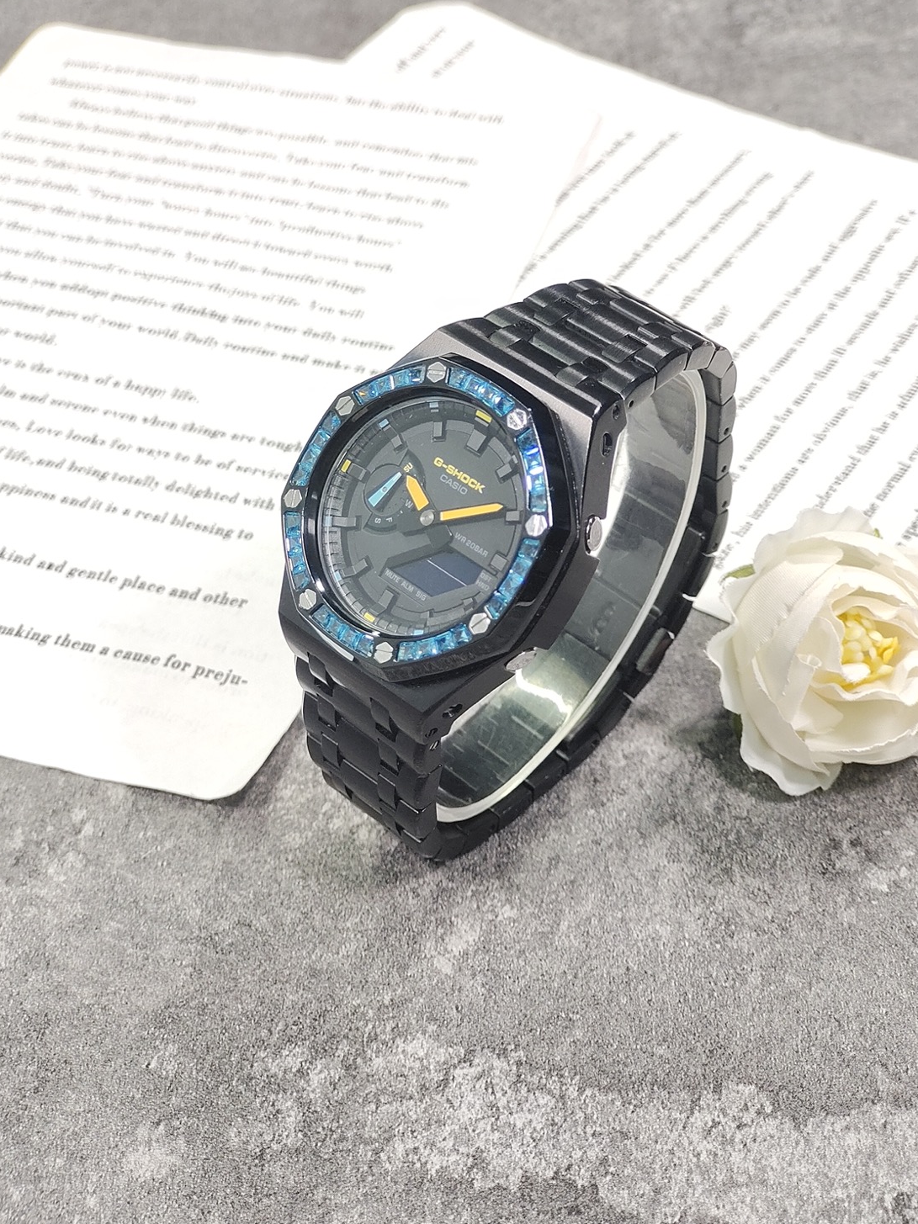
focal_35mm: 55
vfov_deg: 34.9
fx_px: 1945
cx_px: 470
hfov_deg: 26.6
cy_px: 557
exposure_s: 1/100
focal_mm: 7.55
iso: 97
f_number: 2.08
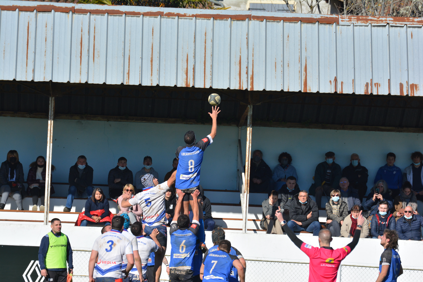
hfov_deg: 6.0
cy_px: 141
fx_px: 4053
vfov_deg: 4.0
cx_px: 212
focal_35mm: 345
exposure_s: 1/1600
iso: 400
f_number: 6.3
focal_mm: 230
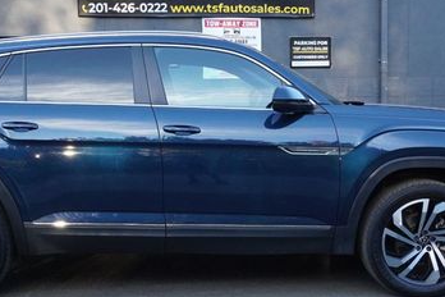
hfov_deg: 34.4
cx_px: 184
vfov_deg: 23.4
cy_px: 183
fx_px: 716
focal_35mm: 58
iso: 2000
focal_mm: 21
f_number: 9
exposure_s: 1/250
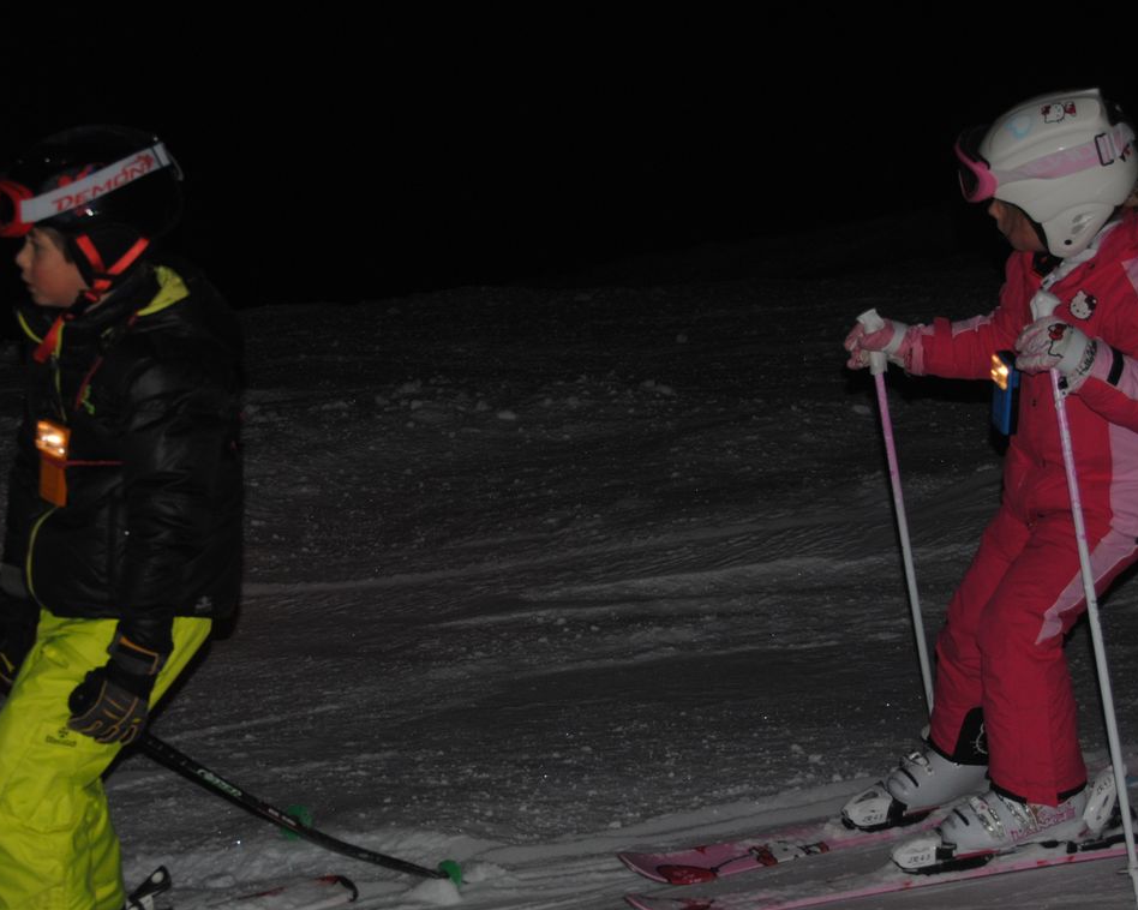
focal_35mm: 119
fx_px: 4007
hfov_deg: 16.1
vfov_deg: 13.0
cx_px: 365
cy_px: 517
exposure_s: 1/60
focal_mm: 50
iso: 200
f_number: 5.6
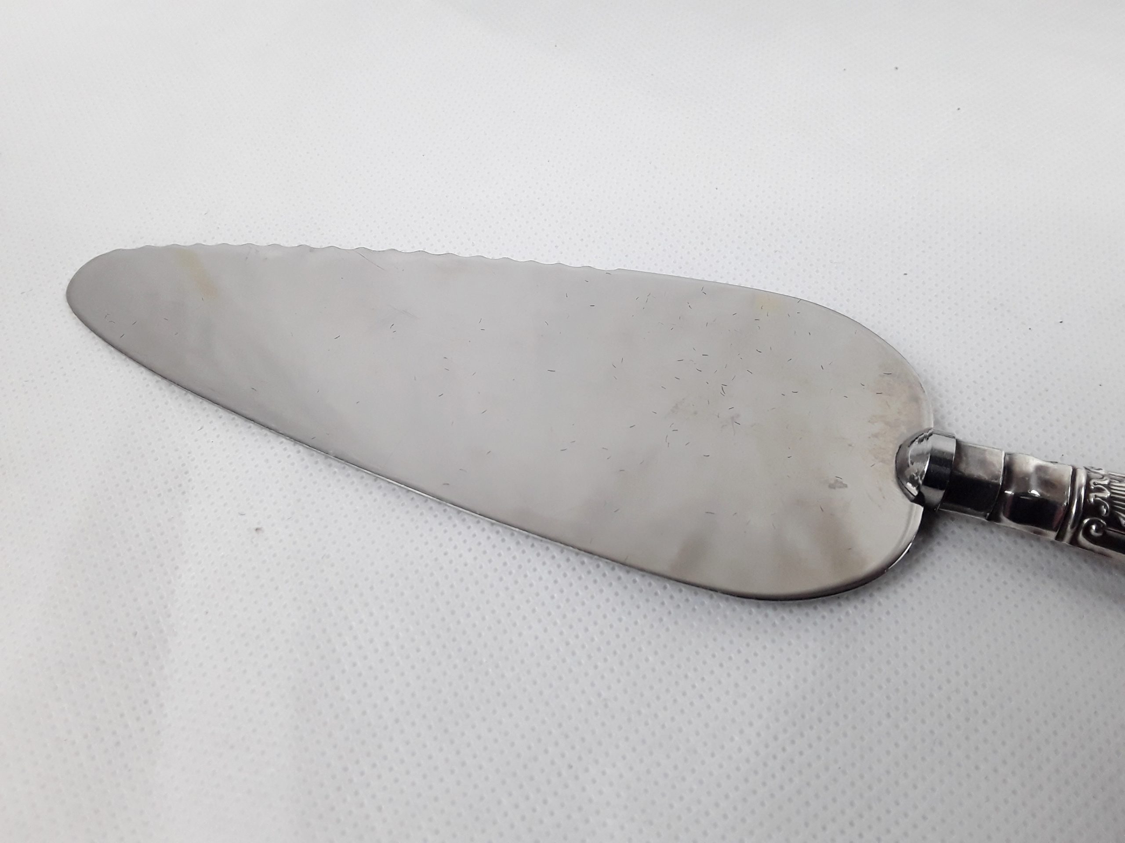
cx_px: 562
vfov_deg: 51.4
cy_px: 422
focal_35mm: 27
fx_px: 877
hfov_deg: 65.3
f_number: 1.9
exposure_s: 1/100
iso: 64
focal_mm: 2.91
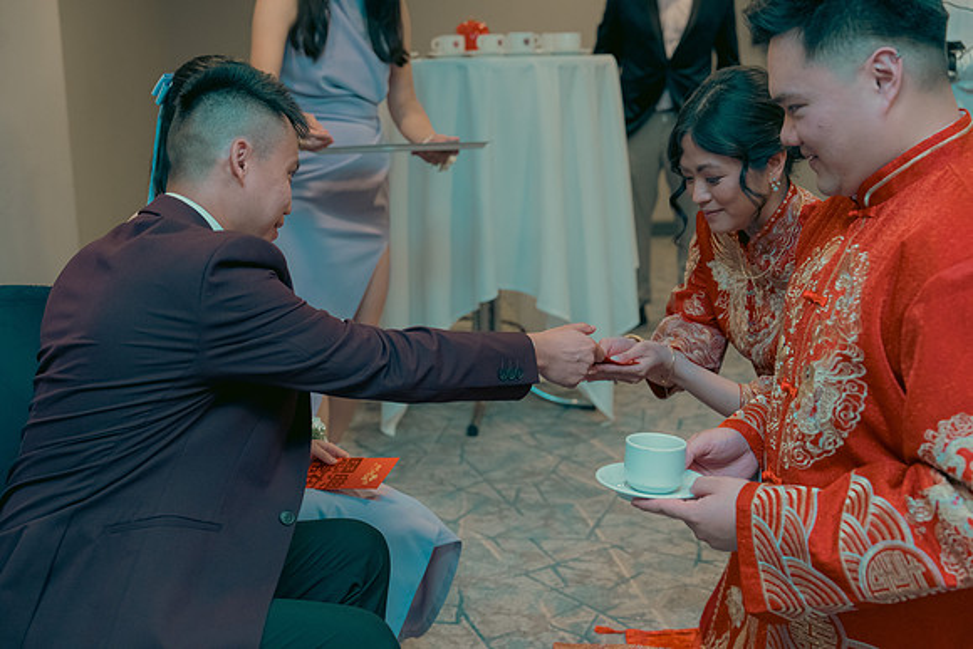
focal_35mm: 48
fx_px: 1298
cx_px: 486
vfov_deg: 28.1
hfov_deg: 41.1
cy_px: 324
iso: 2500
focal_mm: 48
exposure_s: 1/160
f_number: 3.5
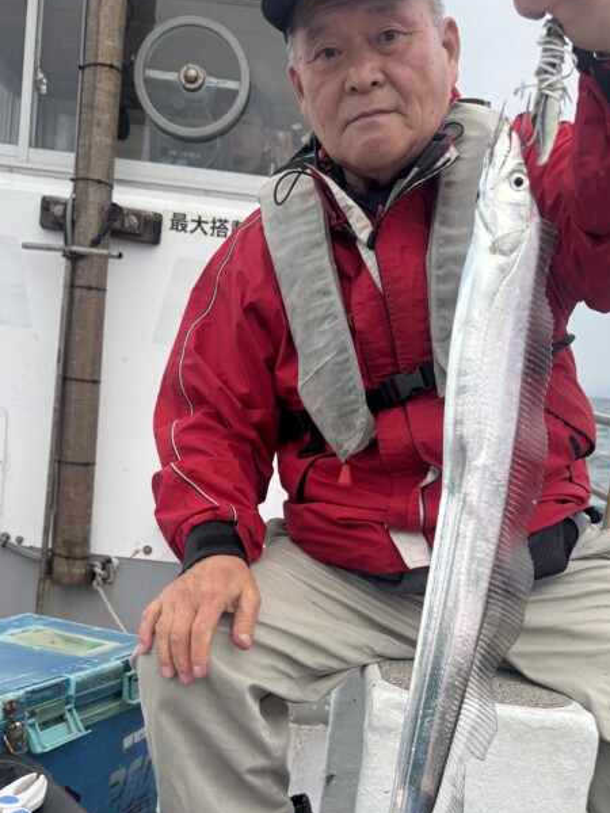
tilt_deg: -7.5
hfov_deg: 35.9
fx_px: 940
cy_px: 553
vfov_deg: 46.0
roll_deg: -5.7
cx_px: 357
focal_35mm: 40
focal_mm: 6.76
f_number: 1.78
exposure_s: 1/121
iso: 100
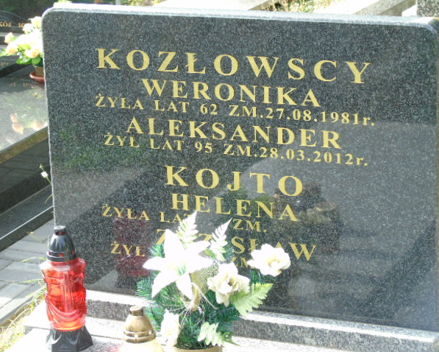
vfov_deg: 13.6
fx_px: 1469
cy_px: 176
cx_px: 210
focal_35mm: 113
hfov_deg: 17.0
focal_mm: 19
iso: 80
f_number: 4.4
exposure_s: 1/40
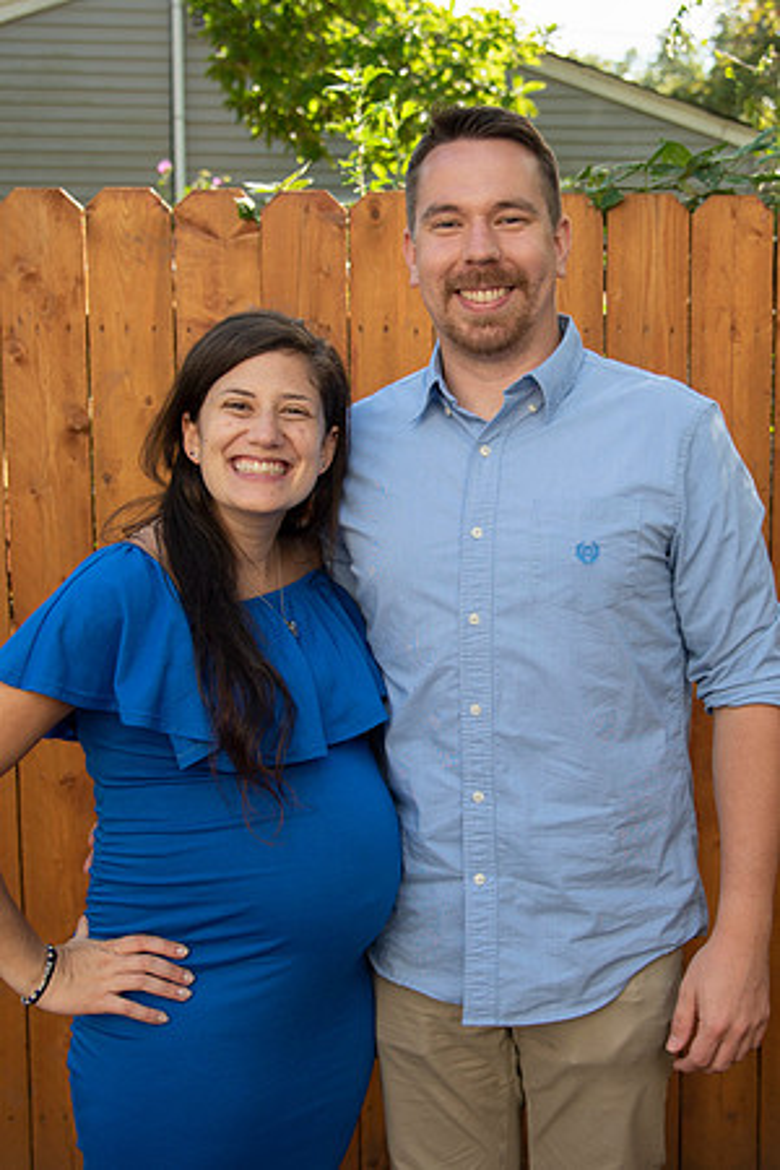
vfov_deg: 41.1
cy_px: 585
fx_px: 1559
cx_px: 501
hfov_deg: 28.0
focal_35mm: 48
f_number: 4
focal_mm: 32
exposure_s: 1/320
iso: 125
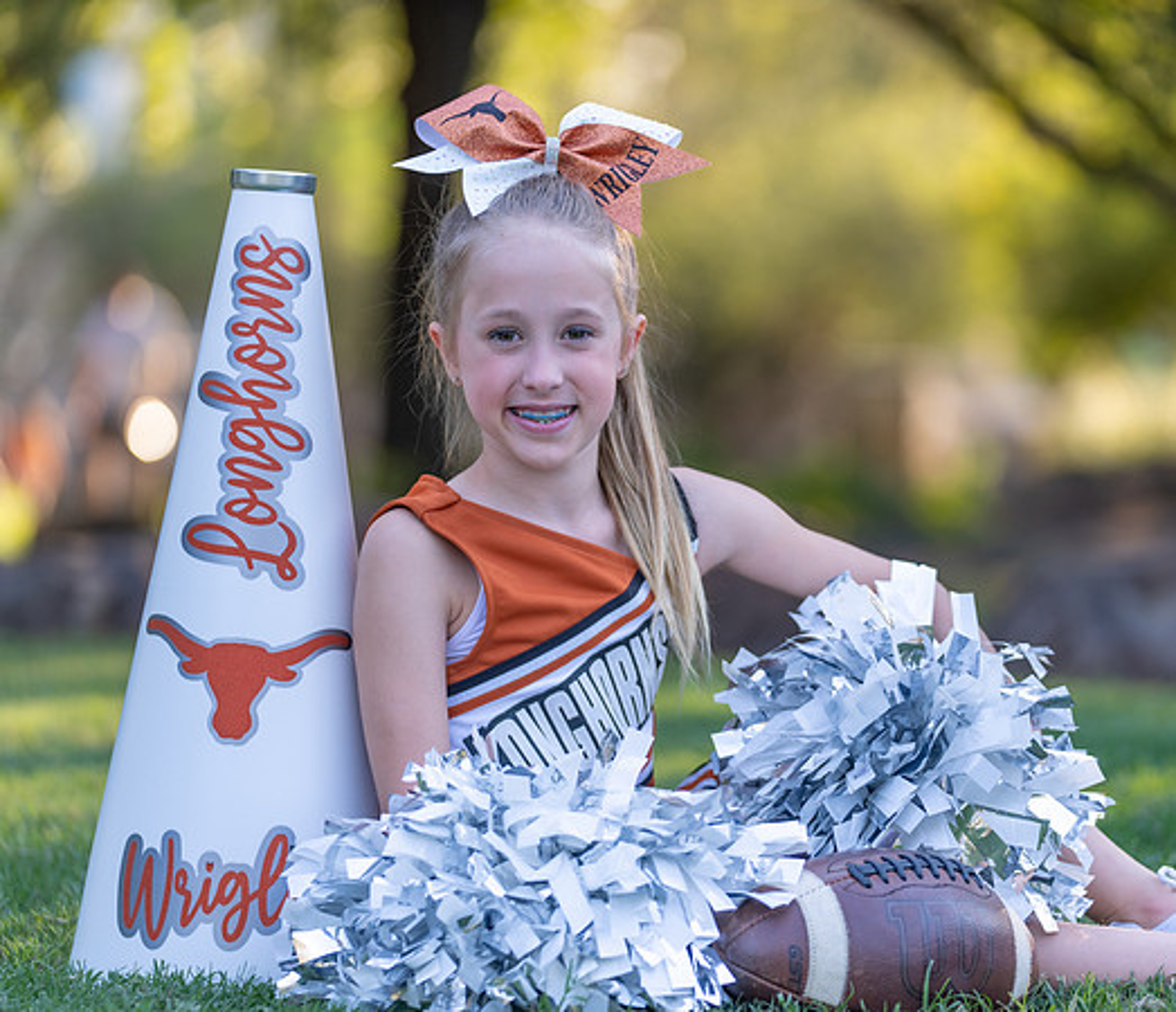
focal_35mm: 161
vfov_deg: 10.0
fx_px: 5770
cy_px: 513
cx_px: 623
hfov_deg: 11.6
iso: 200
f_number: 2.8
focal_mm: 132
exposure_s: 1/320
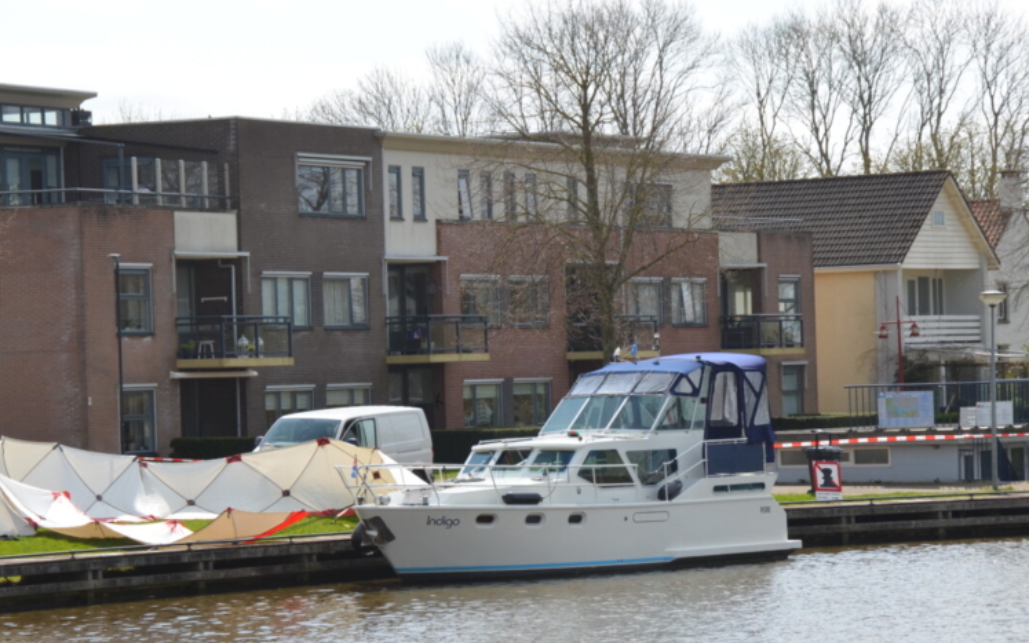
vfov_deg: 8.9
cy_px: 352
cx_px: 481
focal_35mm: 148
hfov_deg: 14.1
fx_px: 4151
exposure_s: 1/320
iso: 100
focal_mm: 80
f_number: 9
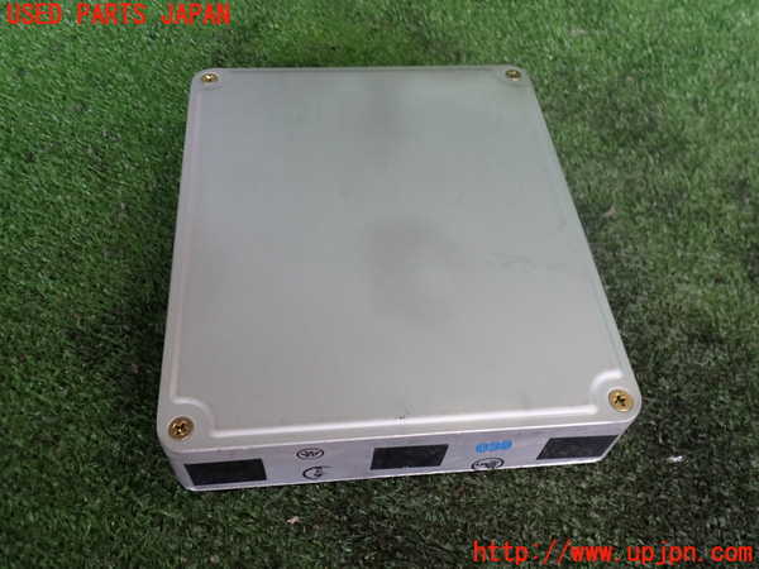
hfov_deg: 60.0
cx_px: 380
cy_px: 284
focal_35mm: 30
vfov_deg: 46.8
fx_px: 658
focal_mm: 5.4
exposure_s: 1/60
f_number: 2.3
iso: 200
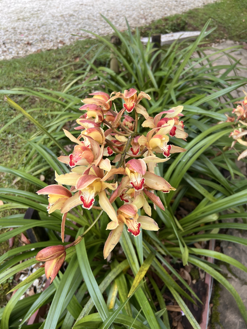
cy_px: 164
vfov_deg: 67.3
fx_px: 247
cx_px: 124
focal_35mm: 26
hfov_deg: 53.1
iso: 40
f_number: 1.5
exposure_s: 1/189
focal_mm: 5.7
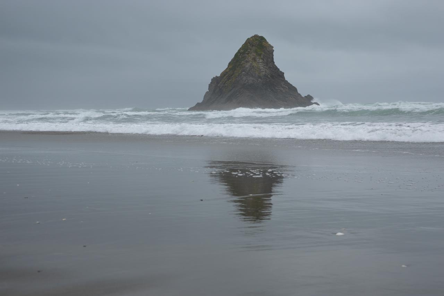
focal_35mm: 63
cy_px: 148
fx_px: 777
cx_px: 222
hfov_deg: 31.9
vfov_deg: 21.6
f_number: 6.3
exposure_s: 1/640
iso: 200
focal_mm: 42
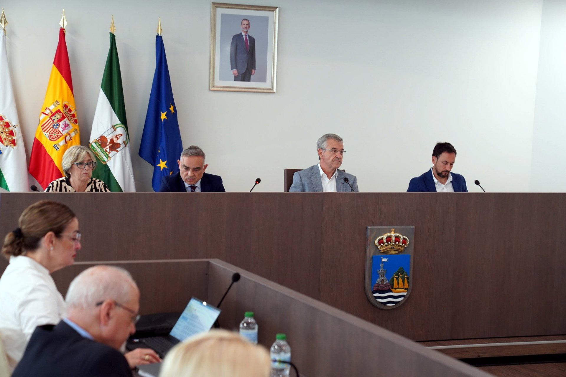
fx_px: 1100
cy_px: 188
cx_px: 283
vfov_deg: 19.5
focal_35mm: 70
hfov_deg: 28.8
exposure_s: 1/160
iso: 1600
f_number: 4
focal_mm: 70
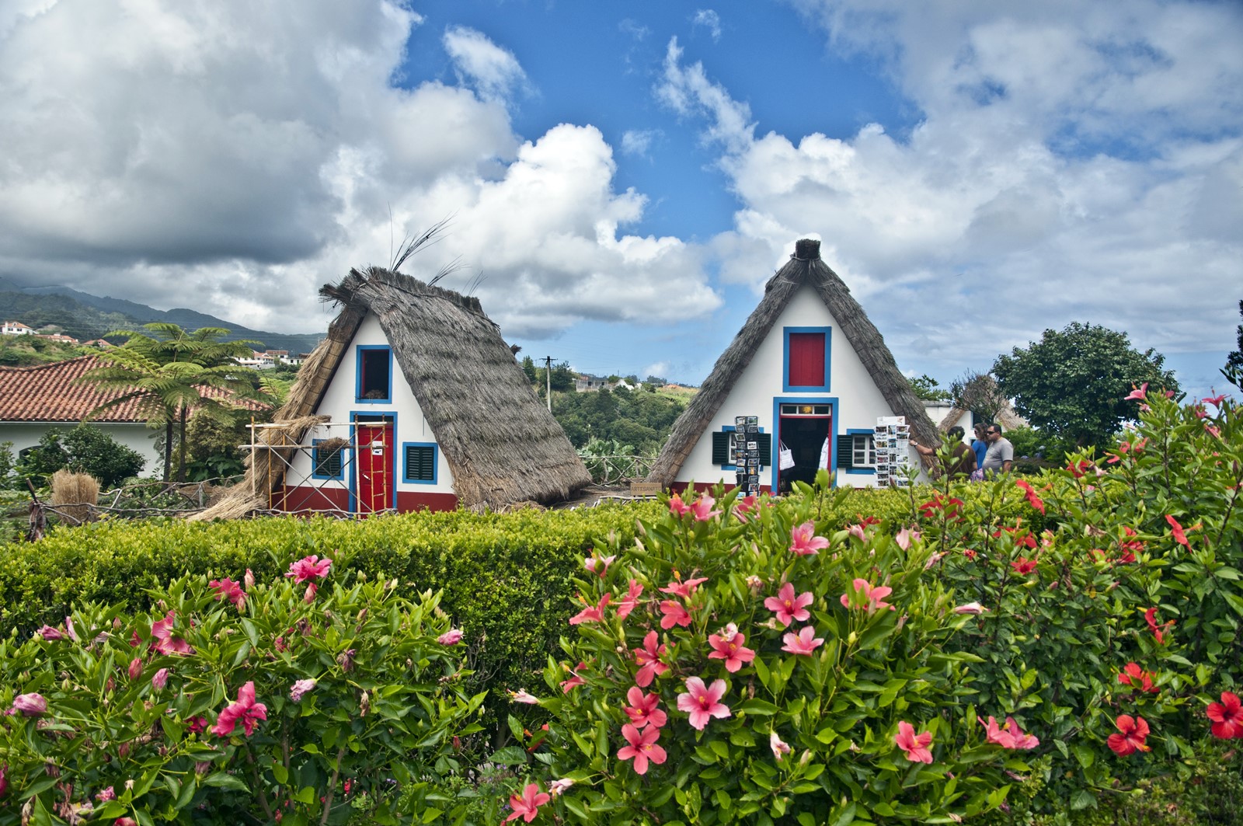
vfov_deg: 53.0
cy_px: 413
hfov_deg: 73.8
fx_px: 828
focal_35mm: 24
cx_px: 622
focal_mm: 16
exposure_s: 1/1000
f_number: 4.5
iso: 200
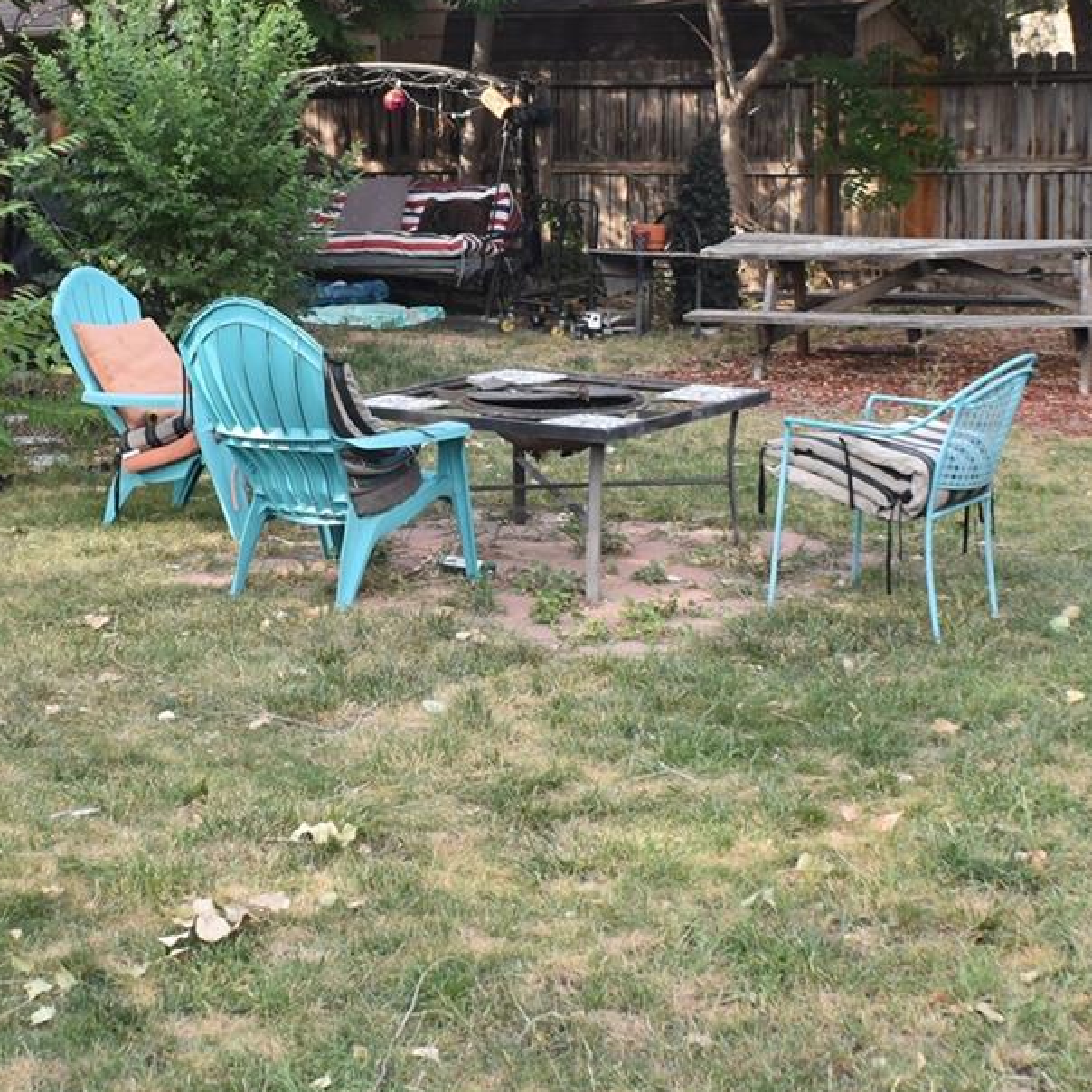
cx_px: 376
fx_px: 3252
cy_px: 222
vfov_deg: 18.9
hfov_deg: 19.0
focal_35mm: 91
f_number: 5.6
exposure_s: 1/125
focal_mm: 27
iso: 400
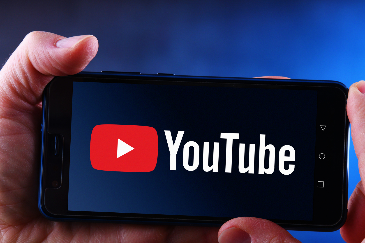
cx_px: 197
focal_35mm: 309
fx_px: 3134
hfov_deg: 6.7
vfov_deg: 4.5
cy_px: 144
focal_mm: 250
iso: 200
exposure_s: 1/125
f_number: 16
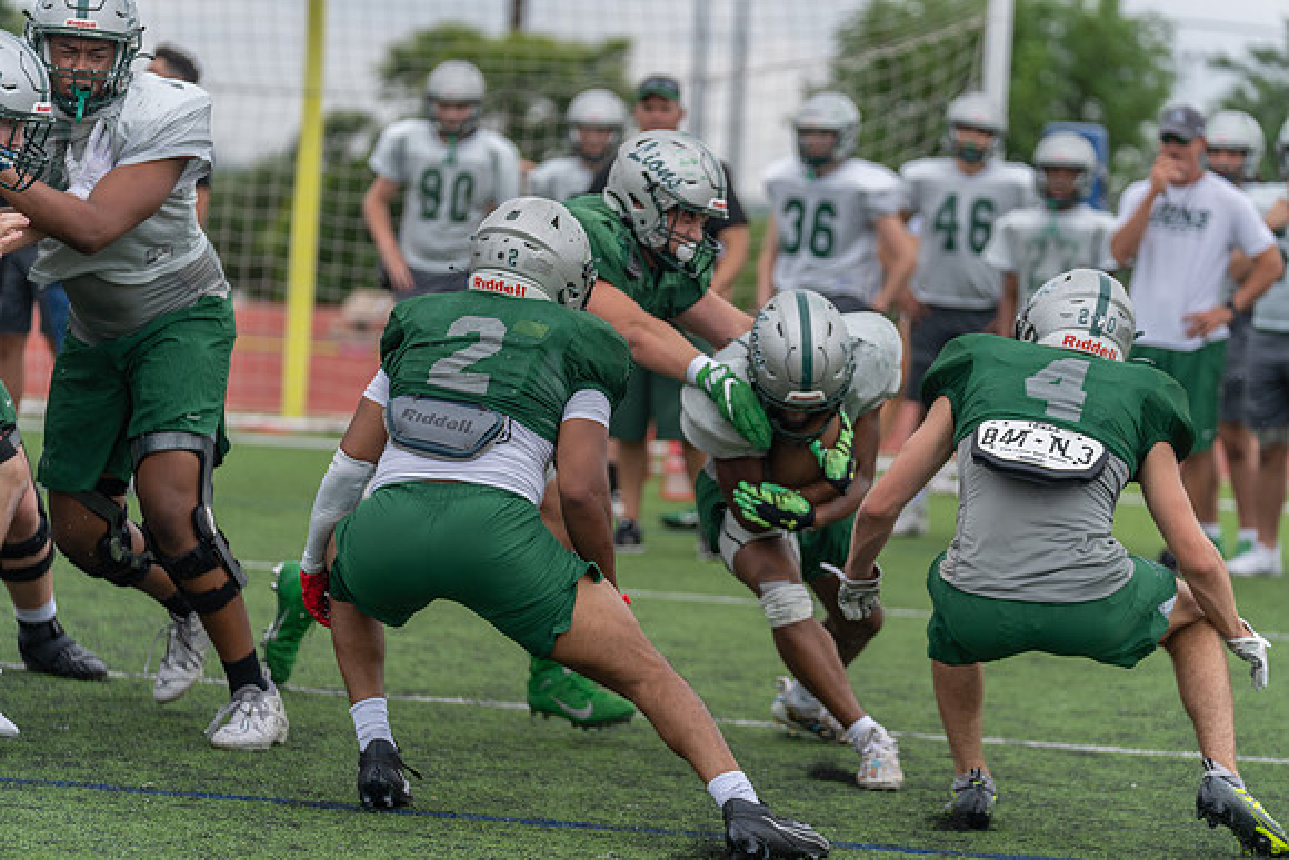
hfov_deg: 13.2
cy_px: 430
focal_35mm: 155
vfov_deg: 8.9
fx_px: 5551
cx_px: 644
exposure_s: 1/1250
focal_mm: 155
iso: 200
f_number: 3.5
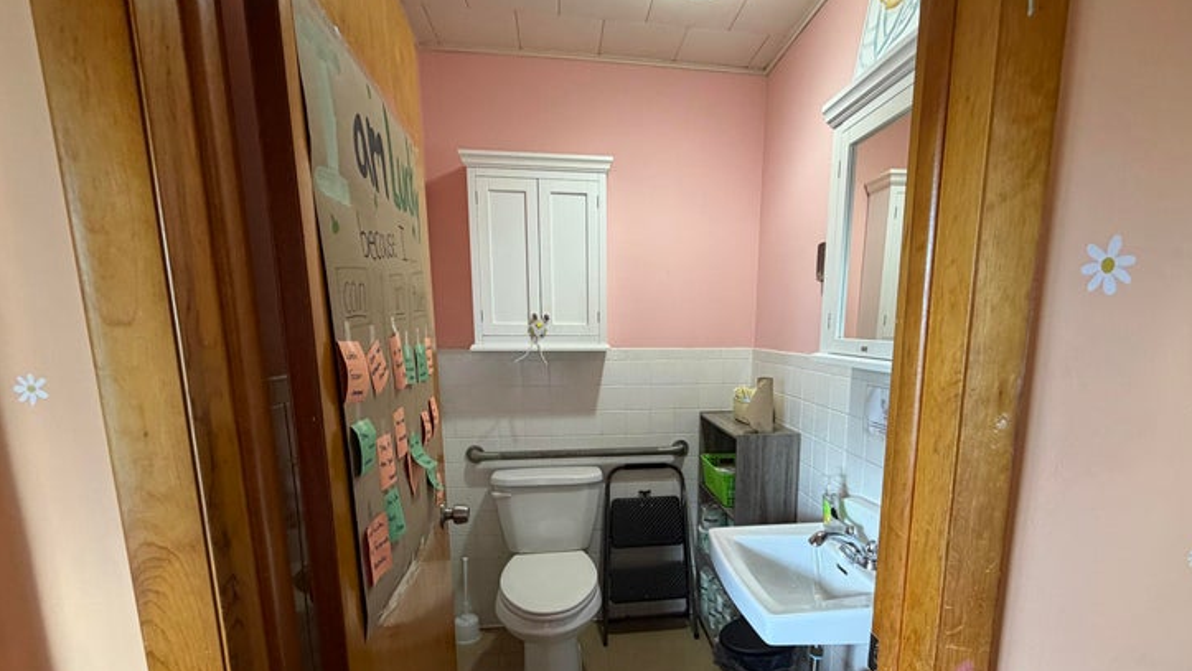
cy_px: 429
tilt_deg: -9.5
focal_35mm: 18
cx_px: 647
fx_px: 569
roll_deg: +0.5
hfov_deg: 92.4
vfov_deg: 60.1
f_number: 2.2
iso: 250
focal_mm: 2.22
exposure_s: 1/60
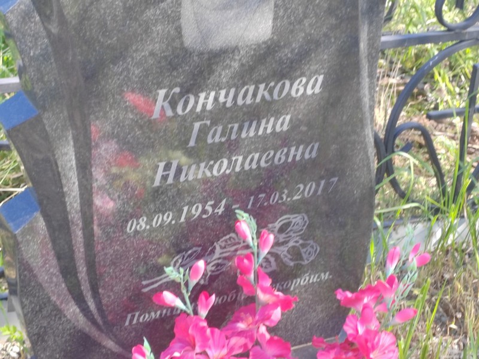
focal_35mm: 86
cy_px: 180
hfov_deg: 22.8
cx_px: 240
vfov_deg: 17.2
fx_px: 1190
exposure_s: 1/140
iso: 100
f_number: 1.9
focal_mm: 5.52
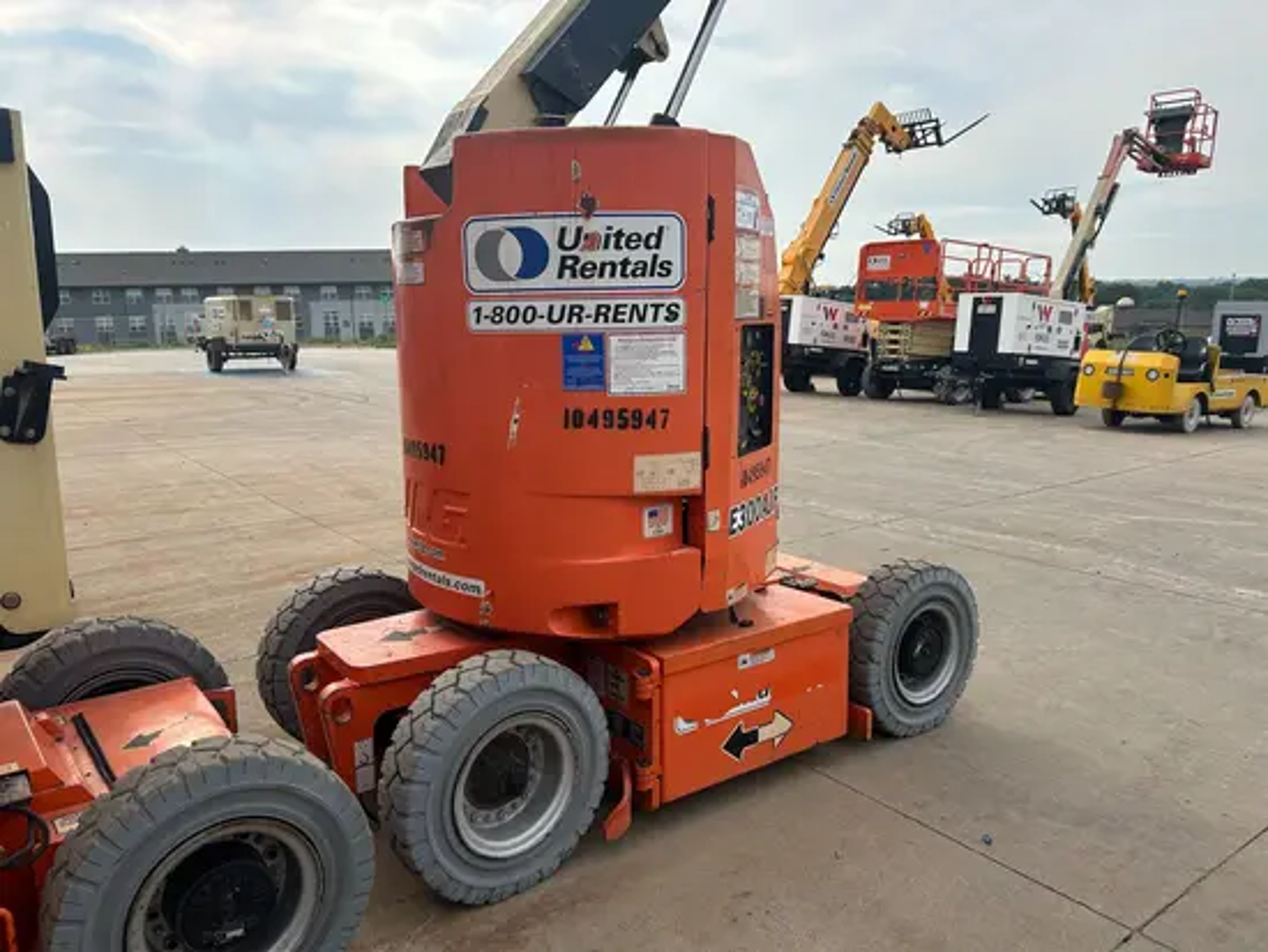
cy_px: 476
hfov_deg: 67.3
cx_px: 634
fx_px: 953
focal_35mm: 26
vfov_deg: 53.1
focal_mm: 5.7
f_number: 1.5
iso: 50
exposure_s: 1/2208
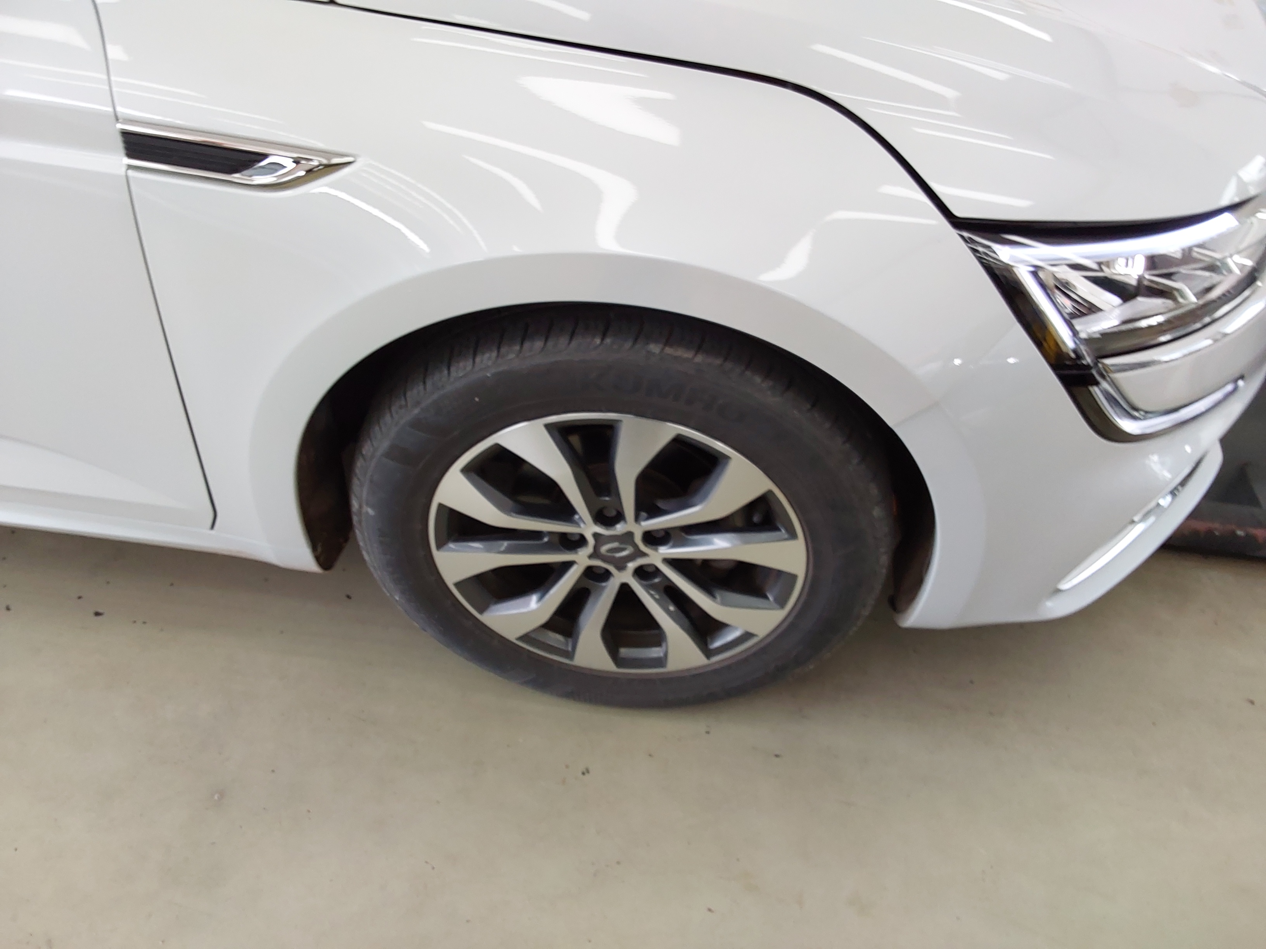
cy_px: 474
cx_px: 633
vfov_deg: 49.7
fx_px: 1024
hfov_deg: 63.4
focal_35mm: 28
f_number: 1.9
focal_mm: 2.91
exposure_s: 1/120
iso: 64
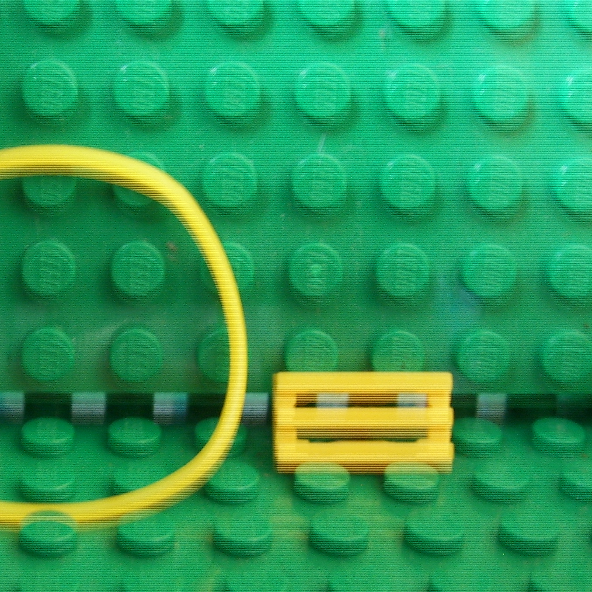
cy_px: 338
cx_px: 49
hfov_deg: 25.2
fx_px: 1277
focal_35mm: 66
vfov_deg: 26.1
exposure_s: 1
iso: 63
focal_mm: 6.6
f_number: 3.5
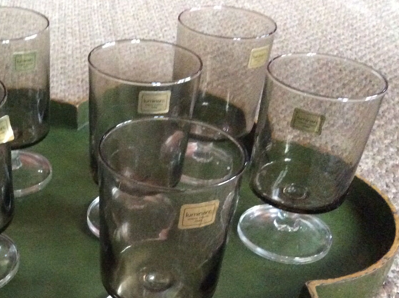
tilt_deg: -37.6
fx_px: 598
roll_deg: -1.5
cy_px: 234
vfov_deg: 27.5
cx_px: 110
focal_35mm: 52
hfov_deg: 36.2
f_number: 2.4
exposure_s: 1/17
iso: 640
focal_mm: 3.3
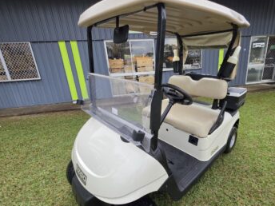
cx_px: 161
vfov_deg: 74.5
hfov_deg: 90.2
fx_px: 135
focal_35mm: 17
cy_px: 115
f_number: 1.9
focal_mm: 2.2
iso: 100
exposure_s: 1/2000
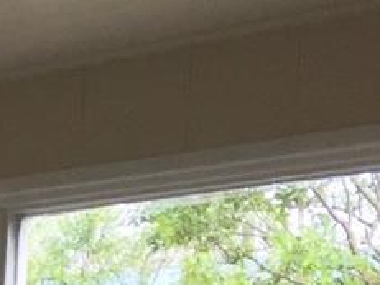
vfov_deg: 7.1
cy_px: 848
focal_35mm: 188
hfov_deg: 9.0
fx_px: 2063
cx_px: -655
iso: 32
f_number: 2.2
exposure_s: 1/146
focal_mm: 4.15
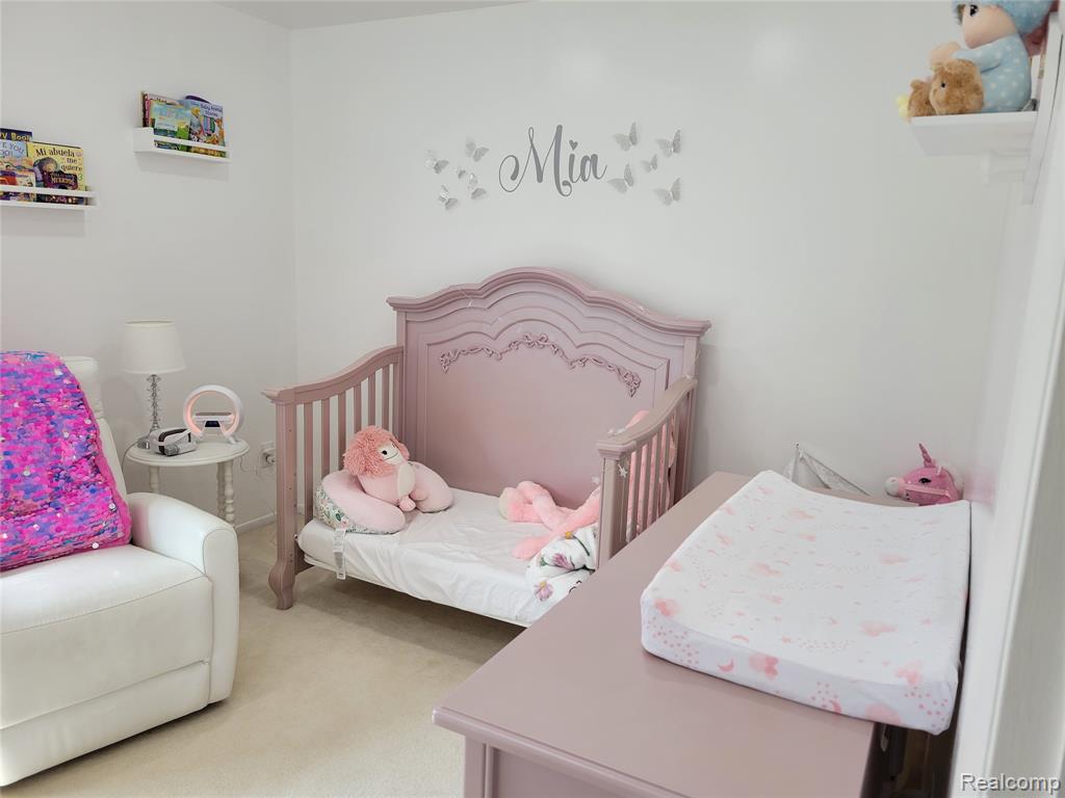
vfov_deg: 53.1
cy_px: 399
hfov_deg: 67.3
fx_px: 800
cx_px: 532
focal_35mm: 26
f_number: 1.8
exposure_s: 1/120
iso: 80
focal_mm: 5.4
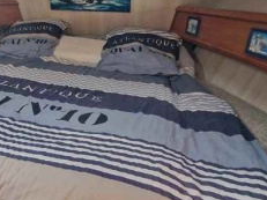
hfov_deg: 55.7
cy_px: 93
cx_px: 68
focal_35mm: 31
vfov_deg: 45.4
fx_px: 239
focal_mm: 2.2
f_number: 2.2
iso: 320
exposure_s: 1/50
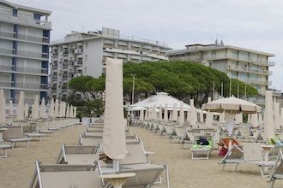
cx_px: 342
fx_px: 505
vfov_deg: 21.2
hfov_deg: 27.4
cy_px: 109
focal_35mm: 64
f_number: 7.1
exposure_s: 1/640
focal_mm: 26.5
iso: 250
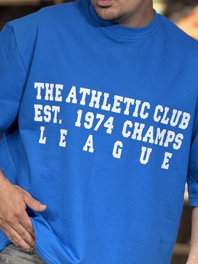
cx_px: 108
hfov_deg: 6.0
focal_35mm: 246
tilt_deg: -3.0
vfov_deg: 8.0
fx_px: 1876
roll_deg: +1.3
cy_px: 113
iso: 200
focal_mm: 15.66
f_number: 2.8
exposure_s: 1/100
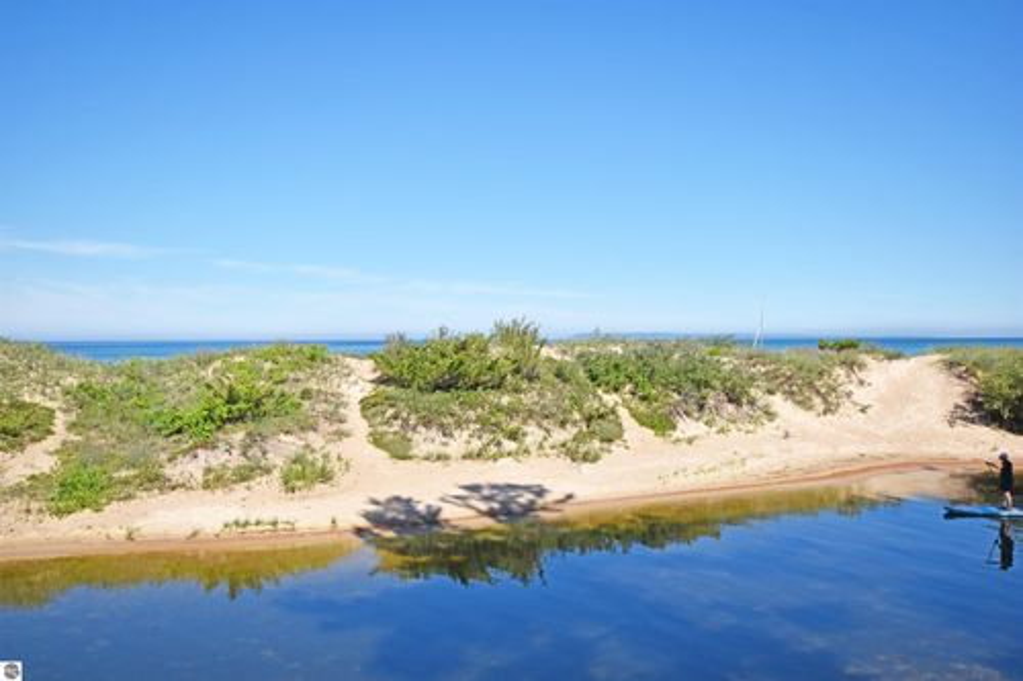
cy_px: 340
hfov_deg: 61.9
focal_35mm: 30
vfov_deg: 43.6
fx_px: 852
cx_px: 512
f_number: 8
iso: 100
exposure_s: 1/250
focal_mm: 20
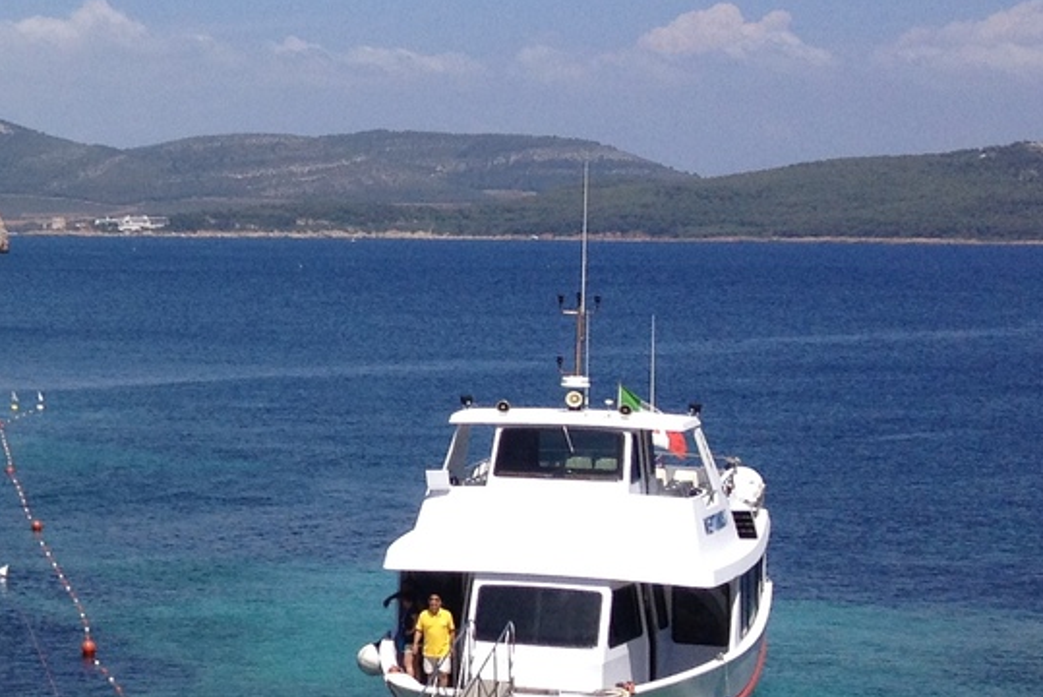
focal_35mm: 108
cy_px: 256
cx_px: -468
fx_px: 3131
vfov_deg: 12.7
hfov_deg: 17.3
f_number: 2.4
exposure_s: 1/2304
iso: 50
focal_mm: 4.28
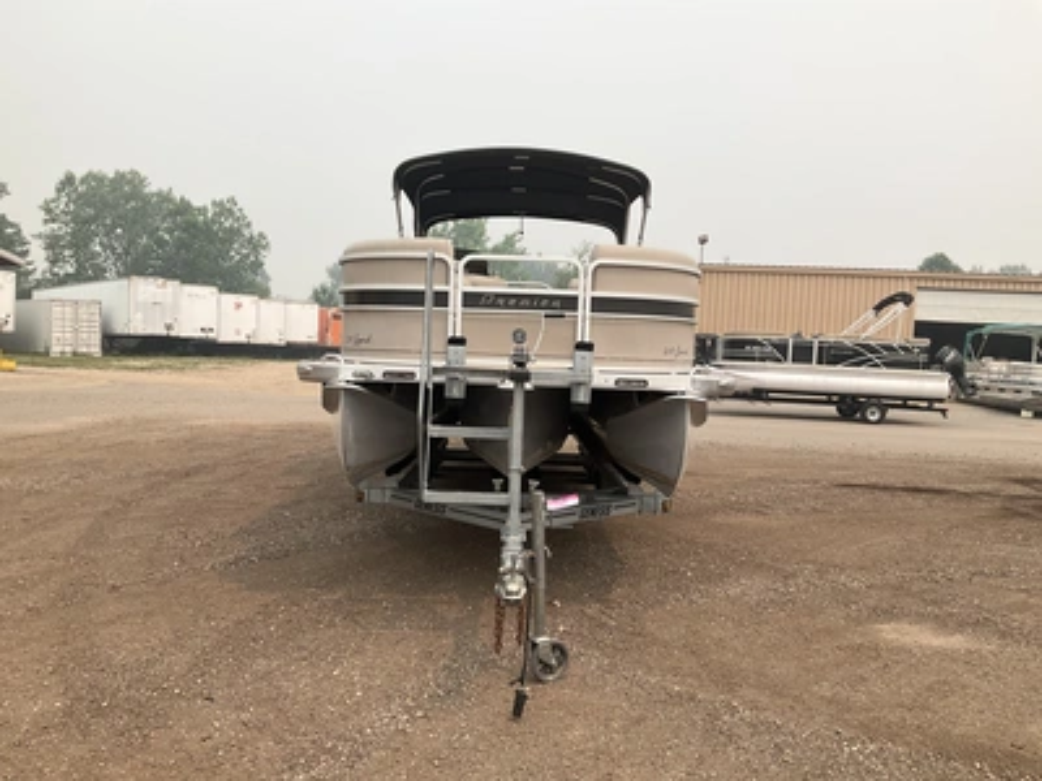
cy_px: 390
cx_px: 521
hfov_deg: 61.7
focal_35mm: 29
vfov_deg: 48.2
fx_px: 873
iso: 25
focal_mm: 3
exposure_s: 1/1984
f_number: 1.8
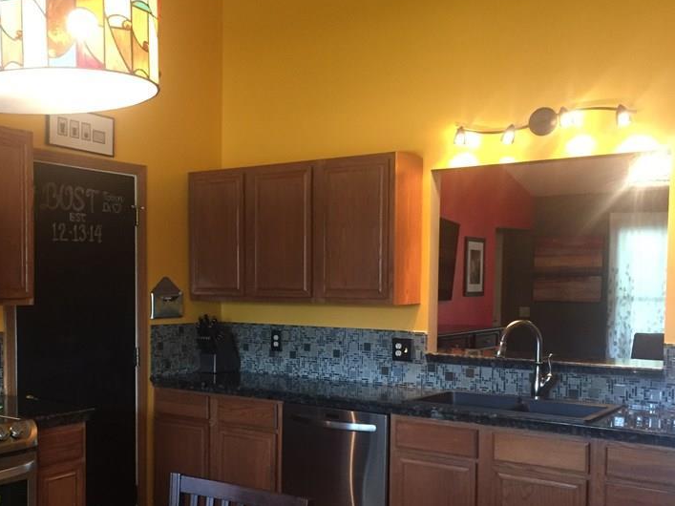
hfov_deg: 44.5
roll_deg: -0.5
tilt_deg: -3.0
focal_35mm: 42
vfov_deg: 34.1
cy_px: 327
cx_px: 255
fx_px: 819
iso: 200
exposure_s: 1/30
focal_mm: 4.15
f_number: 2.2
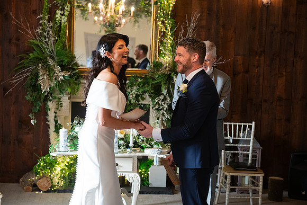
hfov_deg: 28.8
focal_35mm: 70
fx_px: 597
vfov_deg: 19.5
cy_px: 102
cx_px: 154
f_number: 3.5
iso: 1000
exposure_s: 1/160
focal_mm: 70
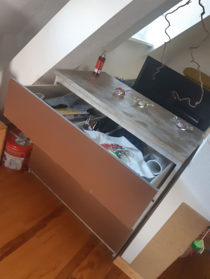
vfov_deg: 67.3
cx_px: 105
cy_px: 140
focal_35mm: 26
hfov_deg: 53.1
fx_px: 210
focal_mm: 3.93
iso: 250
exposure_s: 1/50
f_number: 1.7
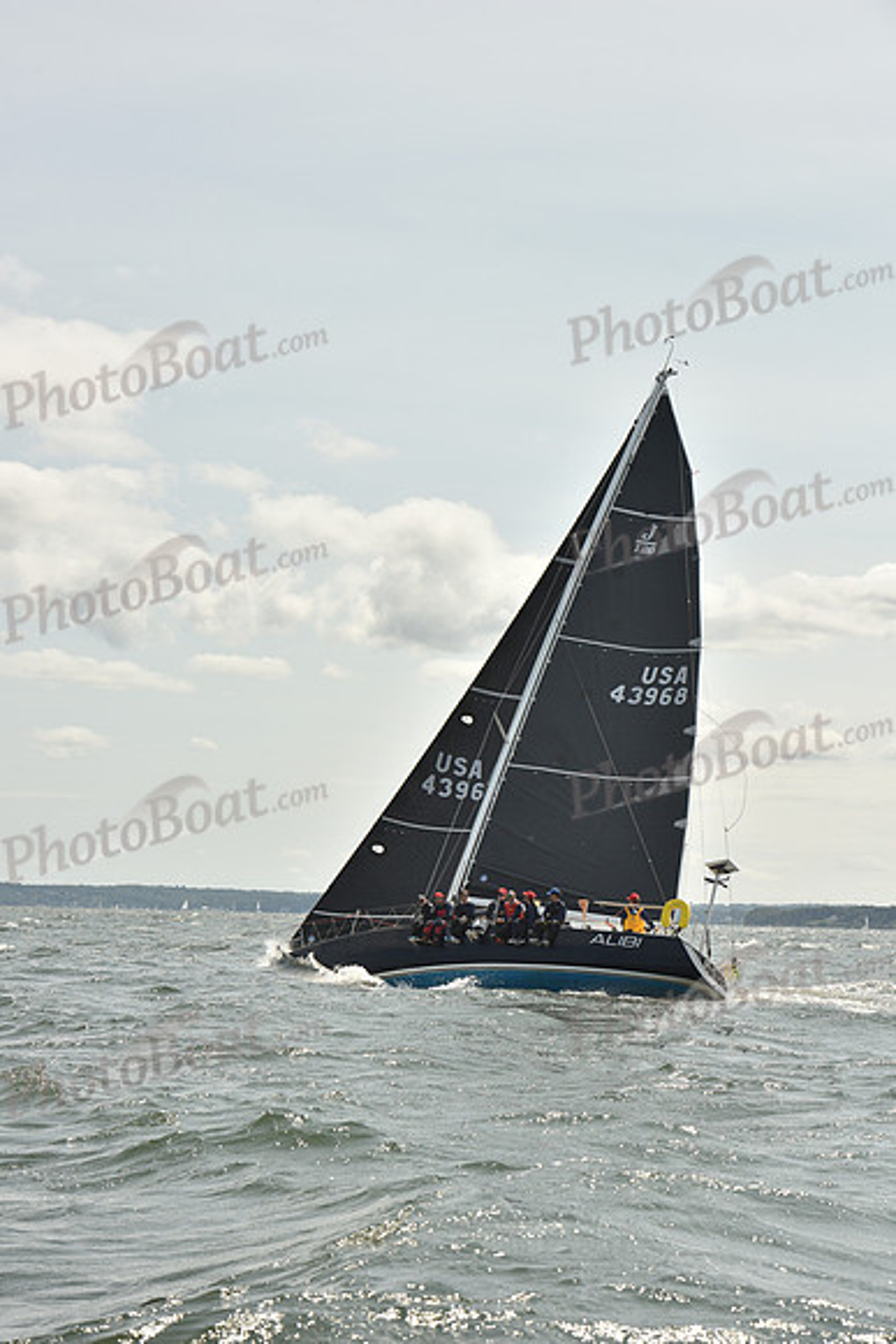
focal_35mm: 85
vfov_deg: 23.9
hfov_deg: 16.1
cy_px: 672
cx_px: 448
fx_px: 3171
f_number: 9
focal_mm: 85
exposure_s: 1/800
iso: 250
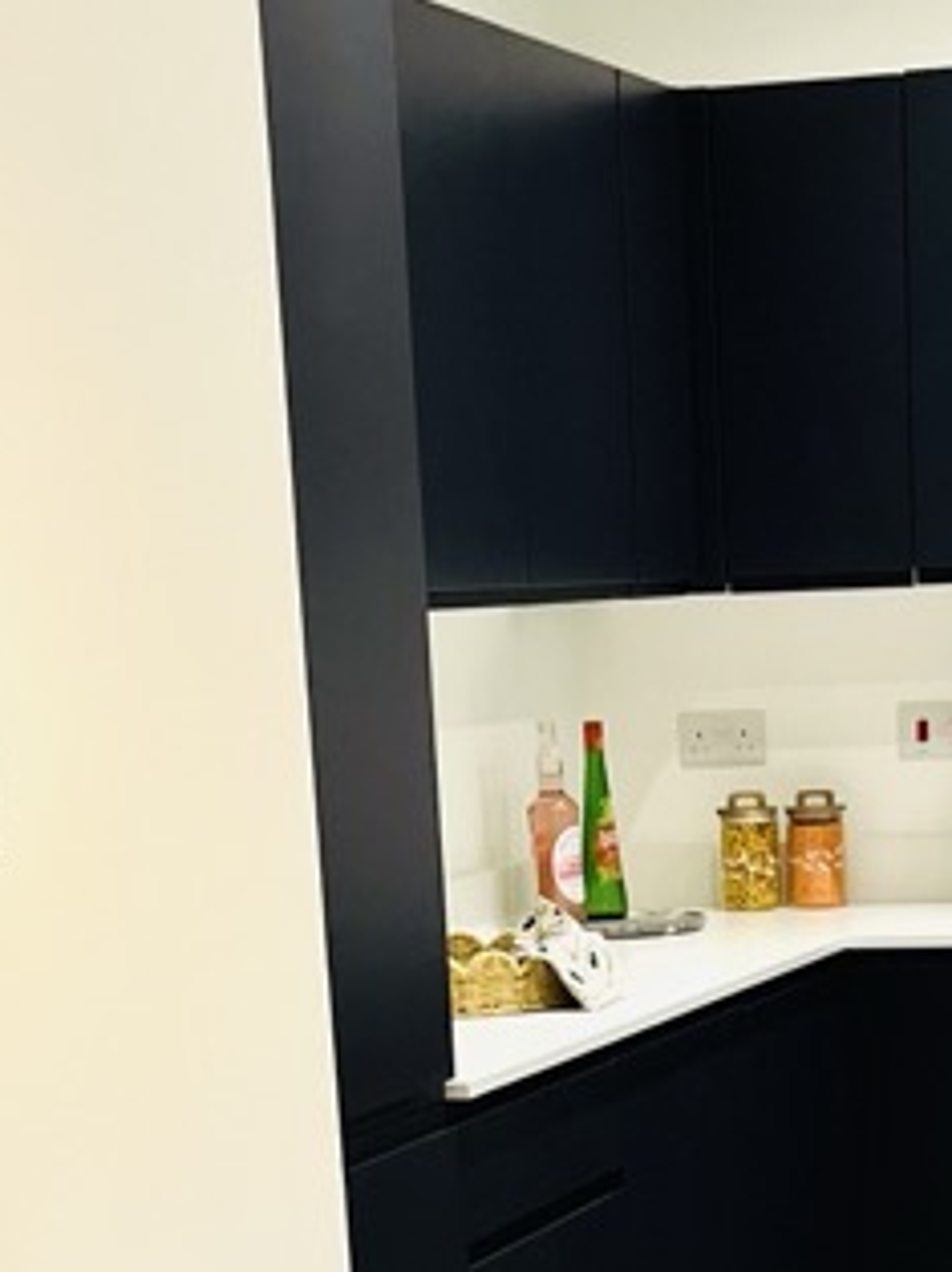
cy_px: 1815
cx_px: 766
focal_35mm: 106
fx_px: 3892
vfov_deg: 17.1
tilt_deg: -17.6
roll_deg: +1.4
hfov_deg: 13.9
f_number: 1.6
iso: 125
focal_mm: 5.1
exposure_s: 1/100
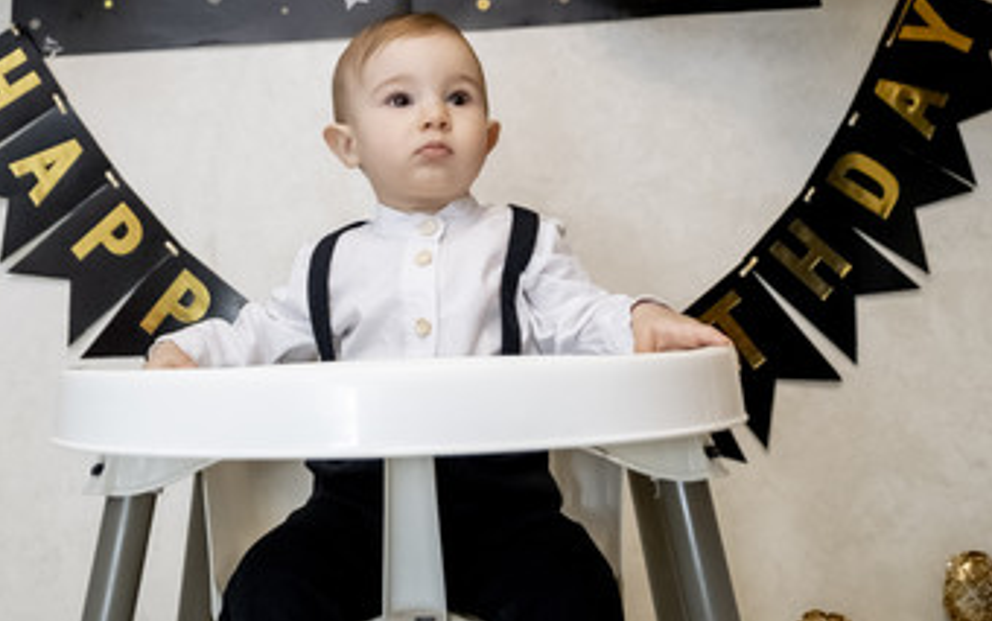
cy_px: -55
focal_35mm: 46
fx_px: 1244
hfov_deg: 43.3
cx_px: 425
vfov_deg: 26.0
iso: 2000
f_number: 2.8
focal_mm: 16
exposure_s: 1/125
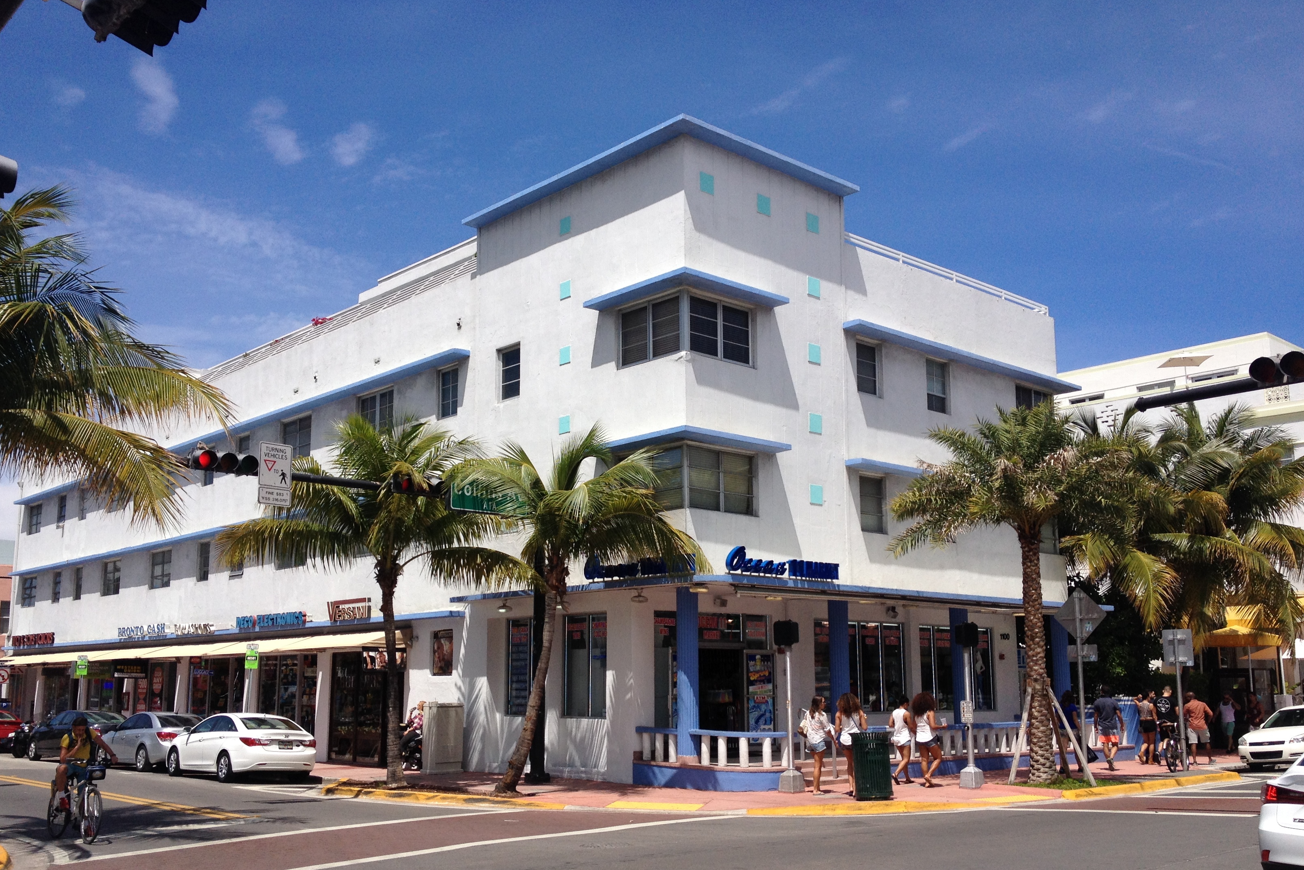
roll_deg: +0.3
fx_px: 1340
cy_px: 488
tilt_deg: +7.0
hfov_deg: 51.9
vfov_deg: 35.9
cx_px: 643
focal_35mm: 37
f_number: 2.4
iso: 50
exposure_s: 1/2762
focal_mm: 4.28
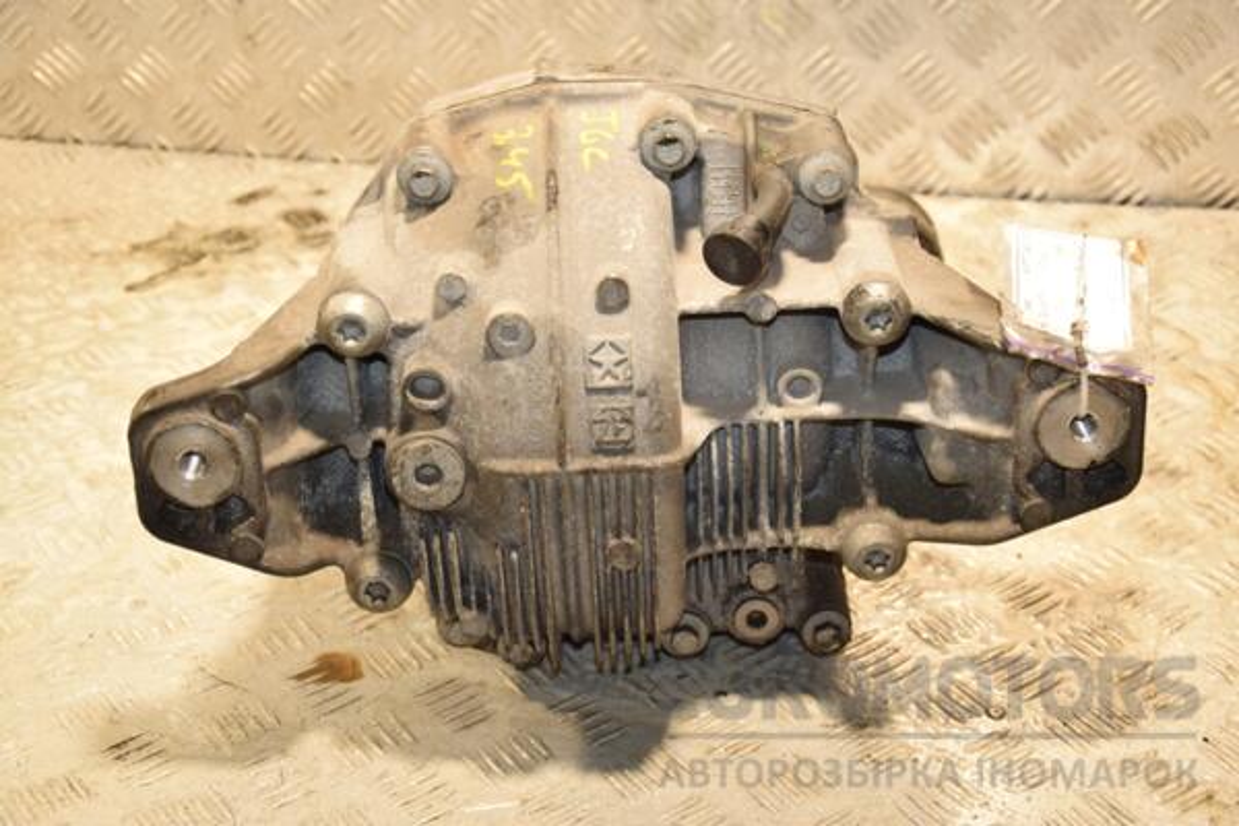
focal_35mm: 63
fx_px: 2168
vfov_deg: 21.6
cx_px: 620
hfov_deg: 31.9
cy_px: 413
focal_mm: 42
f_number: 5
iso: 800
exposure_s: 1/200
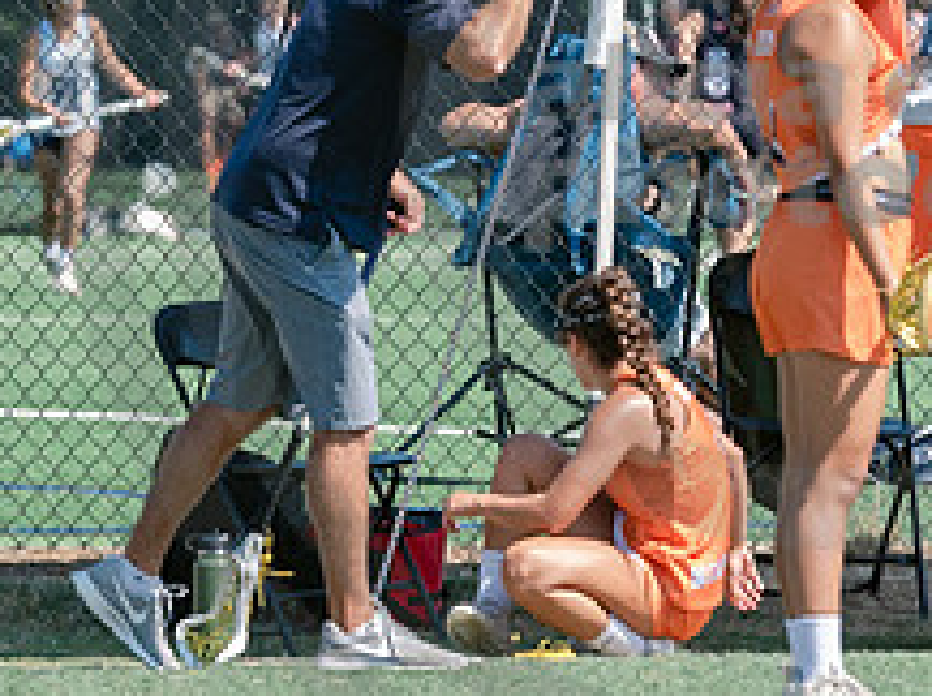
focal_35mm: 1158
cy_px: 298
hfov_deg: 1.7
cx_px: -152
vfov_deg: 1.3
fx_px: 31126
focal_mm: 200
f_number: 5
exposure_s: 1/1600
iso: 400
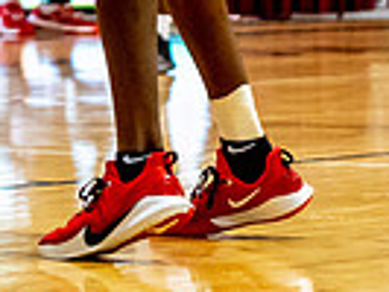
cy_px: -327
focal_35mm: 391
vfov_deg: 3.8
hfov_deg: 5.1
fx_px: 4398
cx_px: -35
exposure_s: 1/1250
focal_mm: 70
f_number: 2.8
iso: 3200
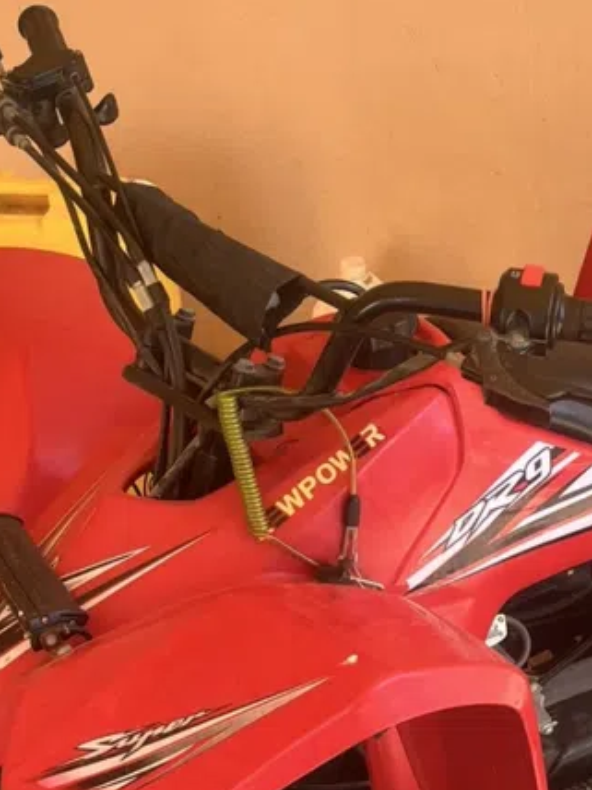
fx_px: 1893
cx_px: 483
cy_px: 638
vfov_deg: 23.2
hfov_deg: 17.6
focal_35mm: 83
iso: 50
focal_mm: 5.1
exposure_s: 1/442
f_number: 1.6
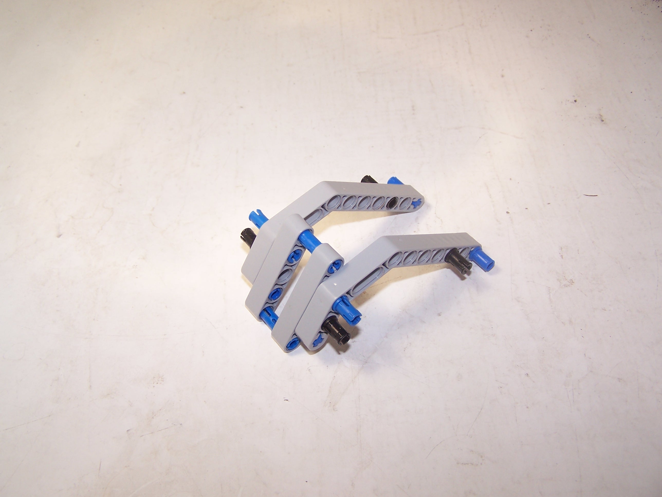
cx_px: 331
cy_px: 248
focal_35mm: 38
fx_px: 727
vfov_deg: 37.7
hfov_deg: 49.0
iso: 80
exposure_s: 1/90
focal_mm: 6.3
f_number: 2.8
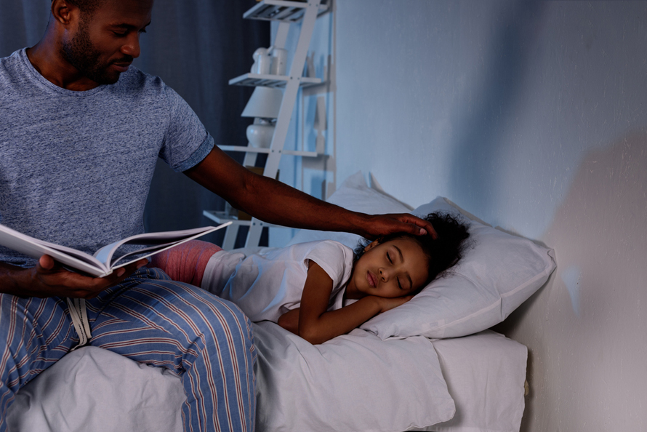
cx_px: 324
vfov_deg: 27.0
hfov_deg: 39.6
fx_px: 899
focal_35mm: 50
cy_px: 216
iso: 100
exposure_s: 1/160
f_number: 5
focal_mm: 50
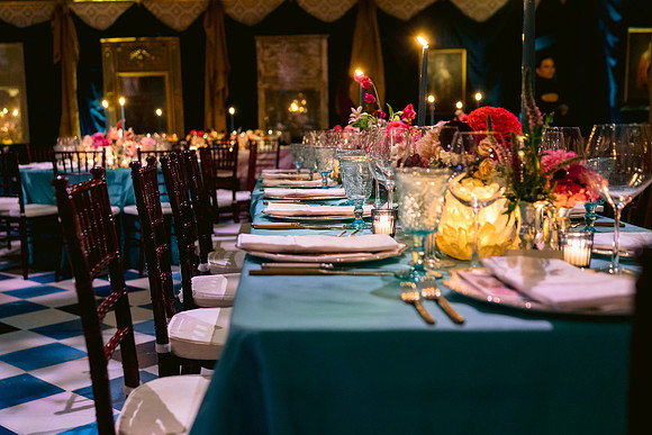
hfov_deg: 46.1
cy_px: 218
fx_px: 762
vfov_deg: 31.9
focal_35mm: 42
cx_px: 260
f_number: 2.8
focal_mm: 35
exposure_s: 1/40
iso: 1600
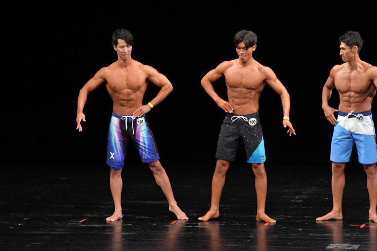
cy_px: 126
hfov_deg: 8.6
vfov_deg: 5.7
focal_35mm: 240
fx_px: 2512
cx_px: 188
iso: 3200
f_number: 5.6
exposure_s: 1/400
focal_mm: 160
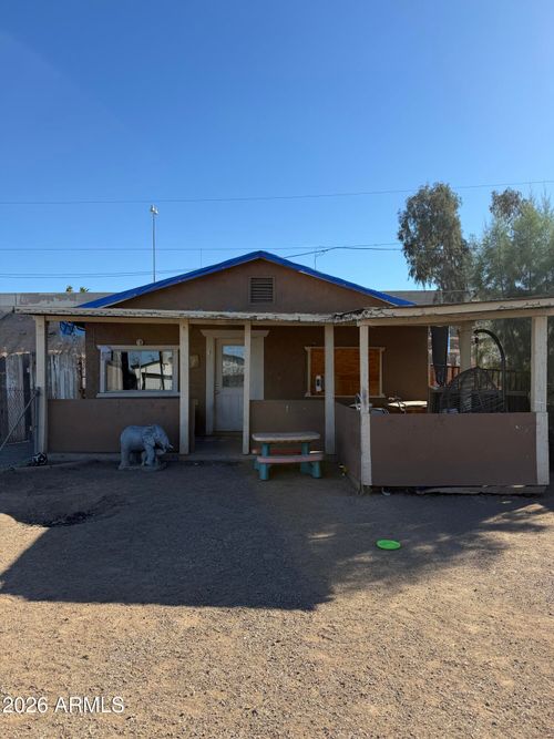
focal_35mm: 24
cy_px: 370
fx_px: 512
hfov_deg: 56.8
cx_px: 277
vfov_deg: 71.6
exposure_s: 1/3021
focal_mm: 6.76
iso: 80
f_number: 1.78
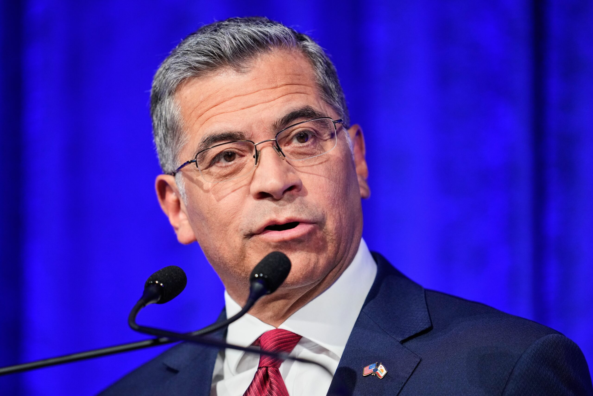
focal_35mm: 400
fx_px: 6589
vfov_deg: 3.4
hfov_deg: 5.2
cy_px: 198
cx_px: 296
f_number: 2.8
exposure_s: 1/400
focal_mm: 400
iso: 2500
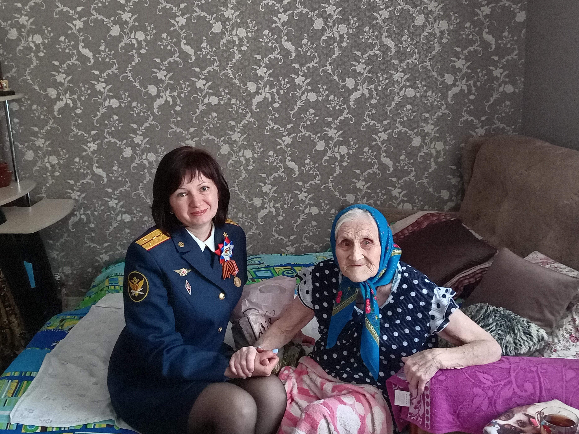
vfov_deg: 39.7
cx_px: 281
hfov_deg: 51.3
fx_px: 602
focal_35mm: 36
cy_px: 216
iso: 1742
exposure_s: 1/20
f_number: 1.8
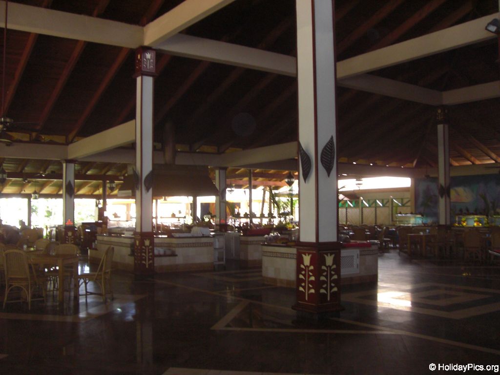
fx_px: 549
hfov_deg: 49.0
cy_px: 188
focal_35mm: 38
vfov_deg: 37.7
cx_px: 250
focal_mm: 6.2
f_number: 2.7
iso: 200
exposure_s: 1/60
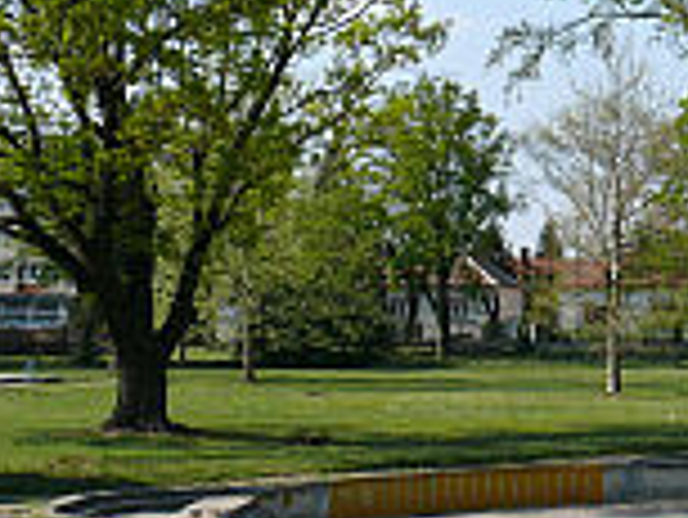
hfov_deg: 17.7
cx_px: 917
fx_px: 2049
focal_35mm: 103
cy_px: 45
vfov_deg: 14.2
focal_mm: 7.4
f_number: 5.6
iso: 100
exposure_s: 1/400
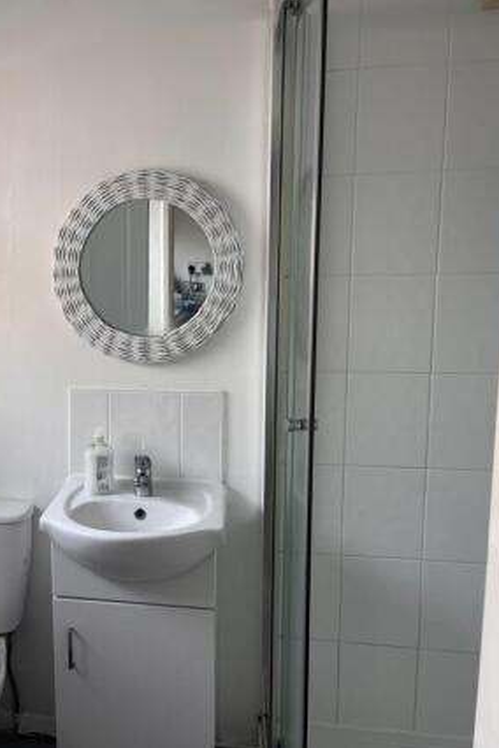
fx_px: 769
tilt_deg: -10.1
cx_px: 69
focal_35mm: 37
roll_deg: +1.3
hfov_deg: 34.3
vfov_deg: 51.9
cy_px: 370
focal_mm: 5.1
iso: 50
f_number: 1.6
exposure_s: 1/122
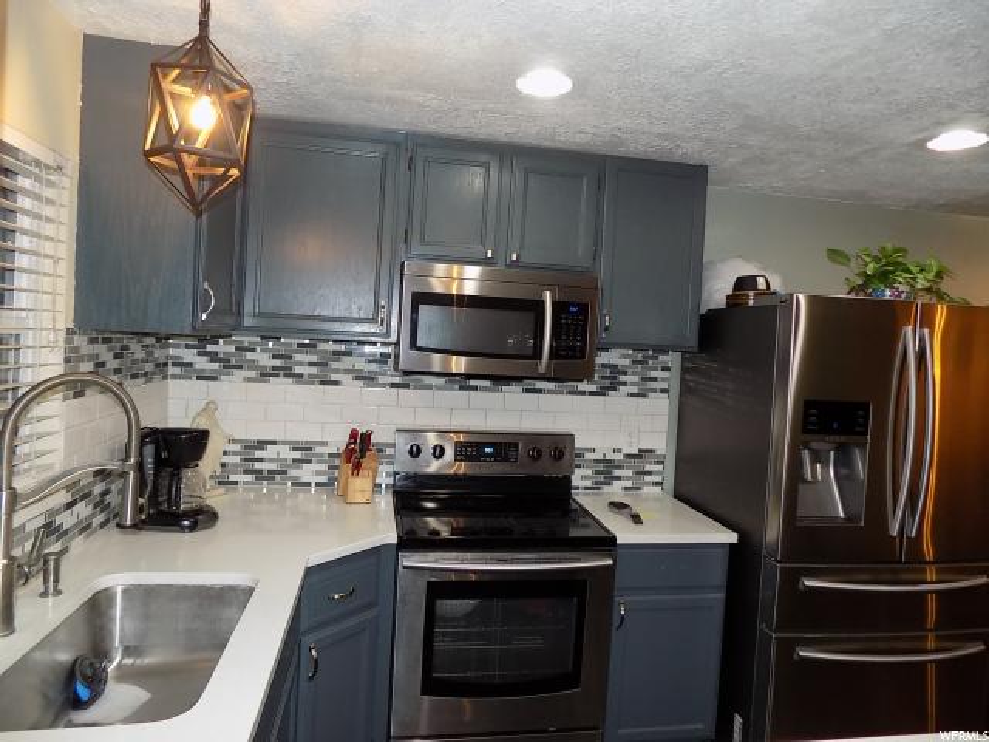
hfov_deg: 73.9
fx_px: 657
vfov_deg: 58.9
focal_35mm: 23
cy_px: 371
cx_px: 494
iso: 200
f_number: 3.1
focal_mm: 4
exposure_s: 1/30
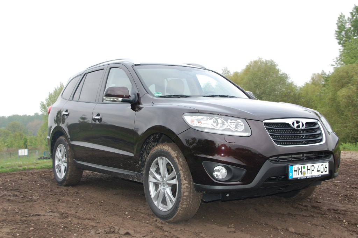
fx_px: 447
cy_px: 119
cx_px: 179
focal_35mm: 45
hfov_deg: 43.6
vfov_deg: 29.8
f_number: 5.6
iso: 250
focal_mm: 30
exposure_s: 1/500
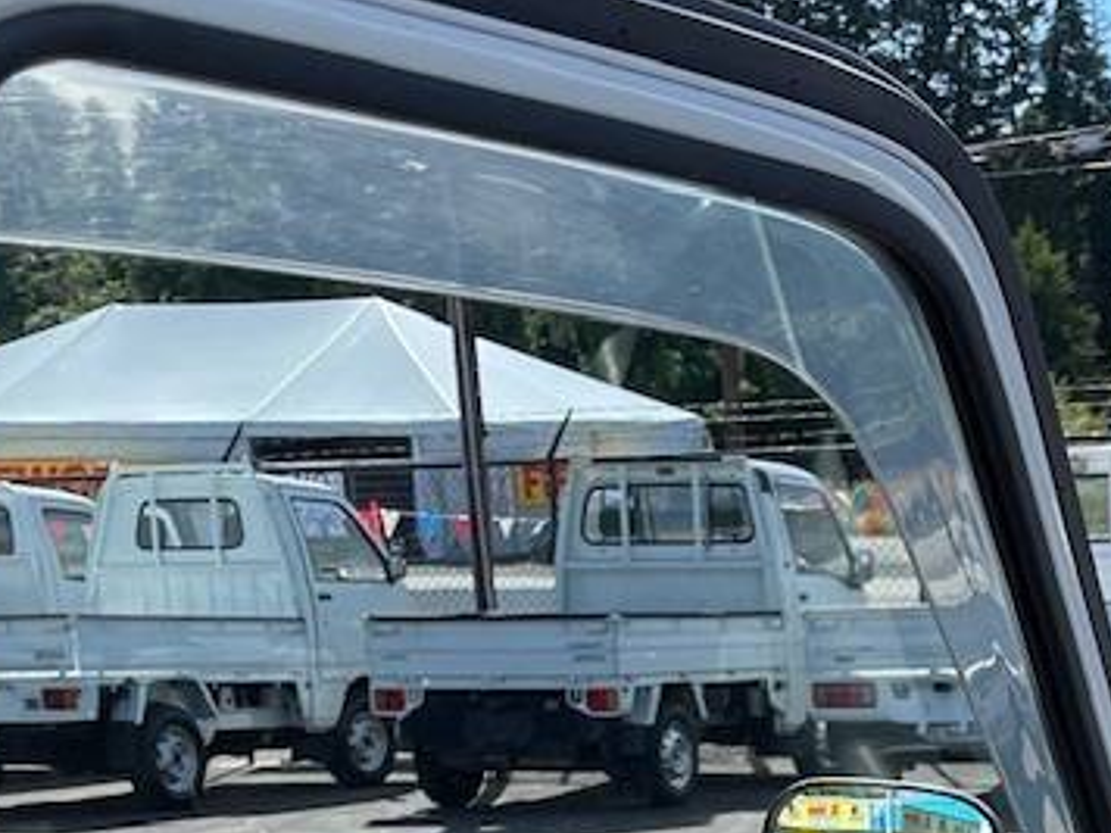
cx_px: 1205
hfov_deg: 20.8
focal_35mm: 90
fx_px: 2889
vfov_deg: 15.0
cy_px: 1320
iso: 32
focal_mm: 5.1
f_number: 1.6
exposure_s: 1/1067
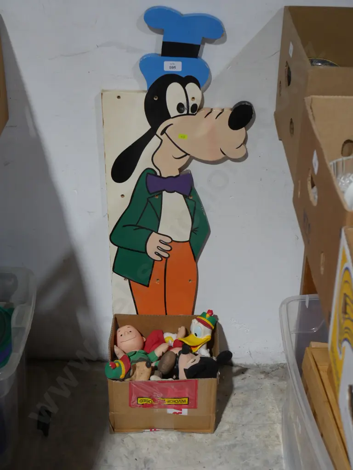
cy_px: 235
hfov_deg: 26.1
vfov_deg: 34.3
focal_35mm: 56
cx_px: 176
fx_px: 761
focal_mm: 28
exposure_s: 1/60
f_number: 5.3
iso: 800
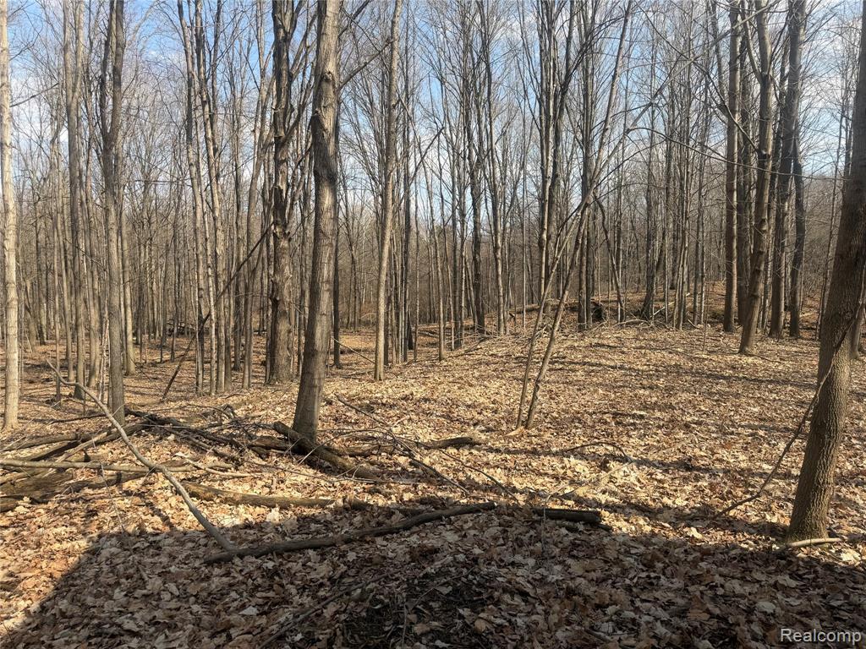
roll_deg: +0.9
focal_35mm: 24
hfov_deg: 71.6
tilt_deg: -5.5
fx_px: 600
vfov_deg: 56.8
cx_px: 433
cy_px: 324
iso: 80
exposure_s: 1/2370
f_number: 1.78
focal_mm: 6.76
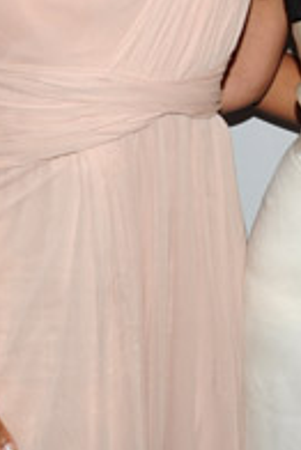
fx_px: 1227
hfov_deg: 13.9
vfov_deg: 20.7
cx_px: 245
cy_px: 129
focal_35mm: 98
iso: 400
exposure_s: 1/250
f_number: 7.1
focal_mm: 32
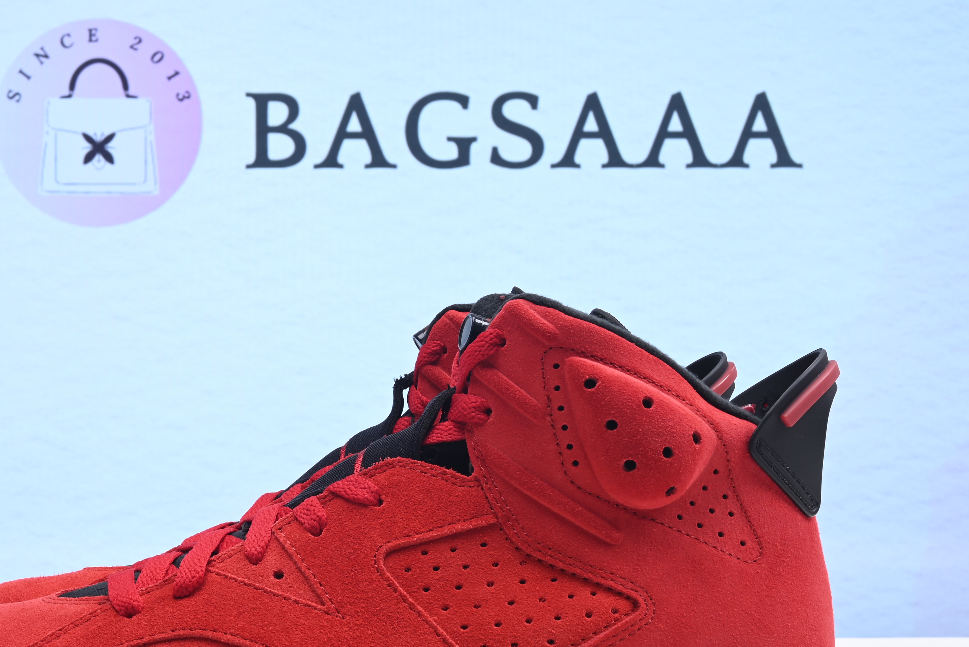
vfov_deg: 19.4
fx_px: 1885
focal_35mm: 70
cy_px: 392
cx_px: 310
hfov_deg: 28.6
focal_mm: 40
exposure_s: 1/2
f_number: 16
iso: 100
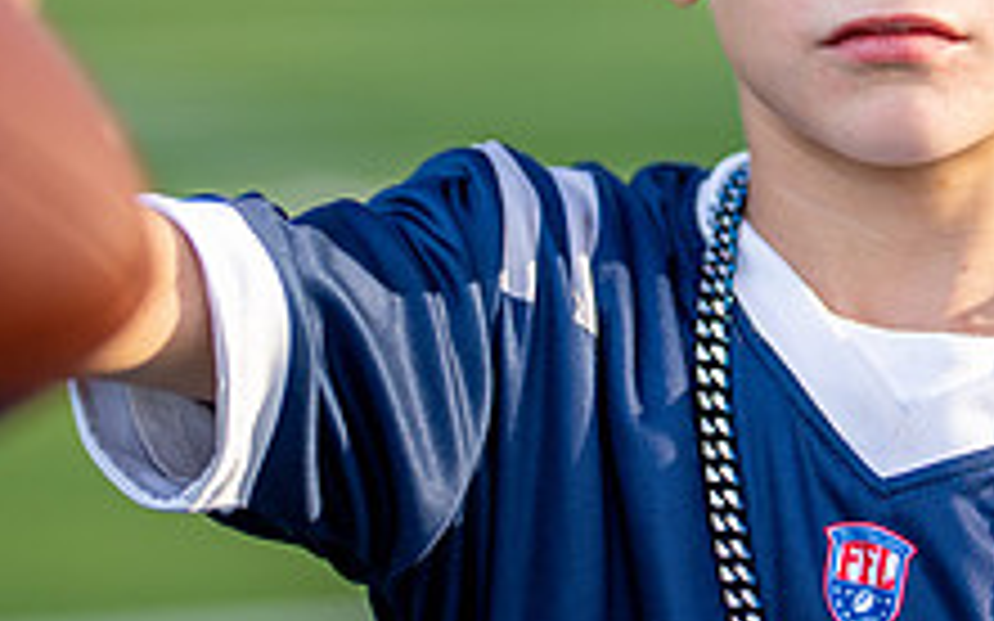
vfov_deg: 7.1
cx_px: 859
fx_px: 5010
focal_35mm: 185
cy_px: 172
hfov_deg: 11.3
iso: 100
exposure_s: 1/2500
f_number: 1.2
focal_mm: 50
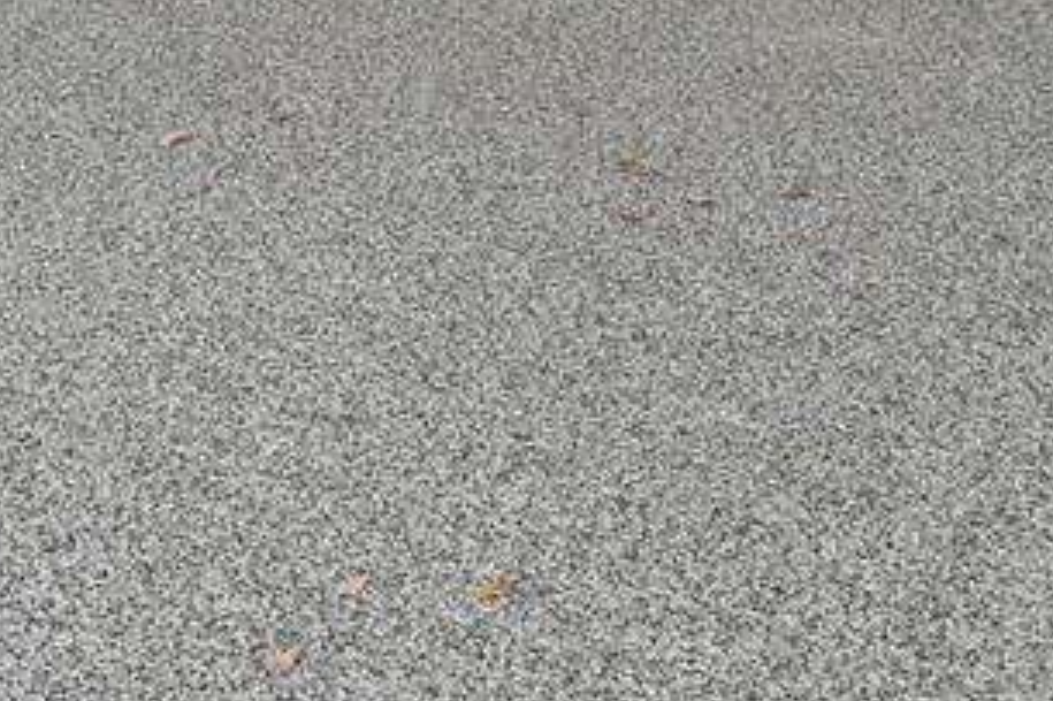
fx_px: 2456
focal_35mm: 84
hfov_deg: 23.2
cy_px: -846
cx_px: 0
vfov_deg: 13.2
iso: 125
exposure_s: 1/25
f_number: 5
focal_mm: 16
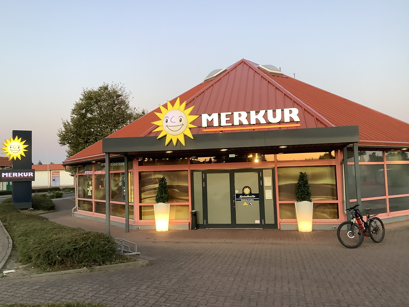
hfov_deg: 56.8
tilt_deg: +4.8
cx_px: 199
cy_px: 149
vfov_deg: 44.2
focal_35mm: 32
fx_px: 378
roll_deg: +1.4
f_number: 2.4
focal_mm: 3.3
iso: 125
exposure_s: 1/60
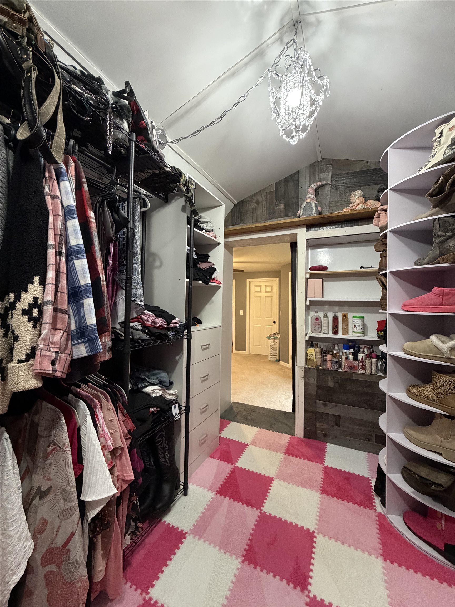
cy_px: 304
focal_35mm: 14
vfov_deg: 102.1
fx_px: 245
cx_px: 228
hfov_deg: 85.7
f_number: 2.2
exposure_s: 1/60
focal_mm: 2.22
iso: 500
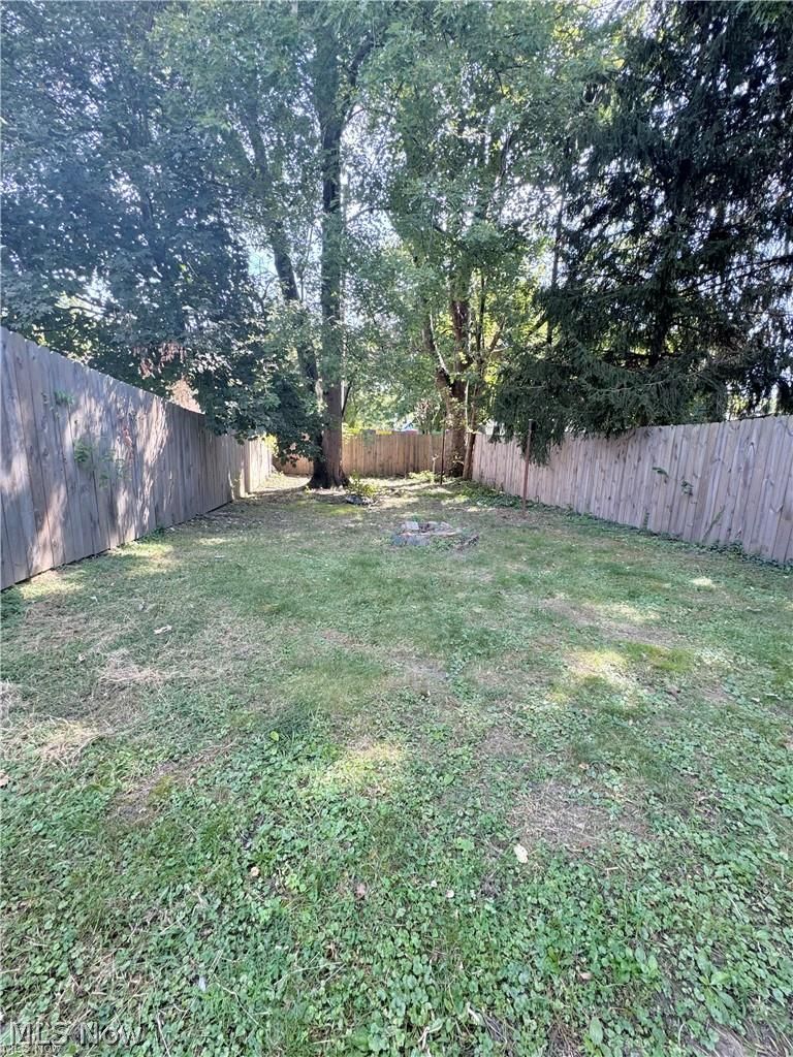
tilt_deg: -11.5
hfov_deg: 85.7
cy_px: 528
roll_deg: -1.7
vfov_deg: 102.1
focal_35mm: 14
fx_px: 428
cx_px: 396
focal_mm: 2.22
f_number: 2.2
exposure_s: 1/99
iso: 64
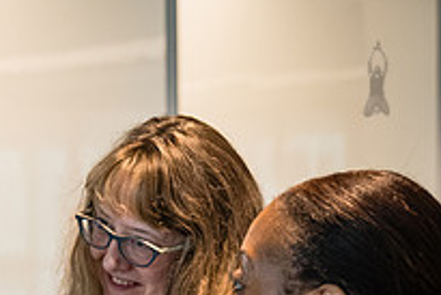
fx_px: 2329
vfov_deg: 7.1
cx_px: -79
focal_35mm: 190
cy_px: 440
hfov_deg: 10.6
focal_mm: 60
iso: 5000
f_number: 4
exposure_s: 1/250
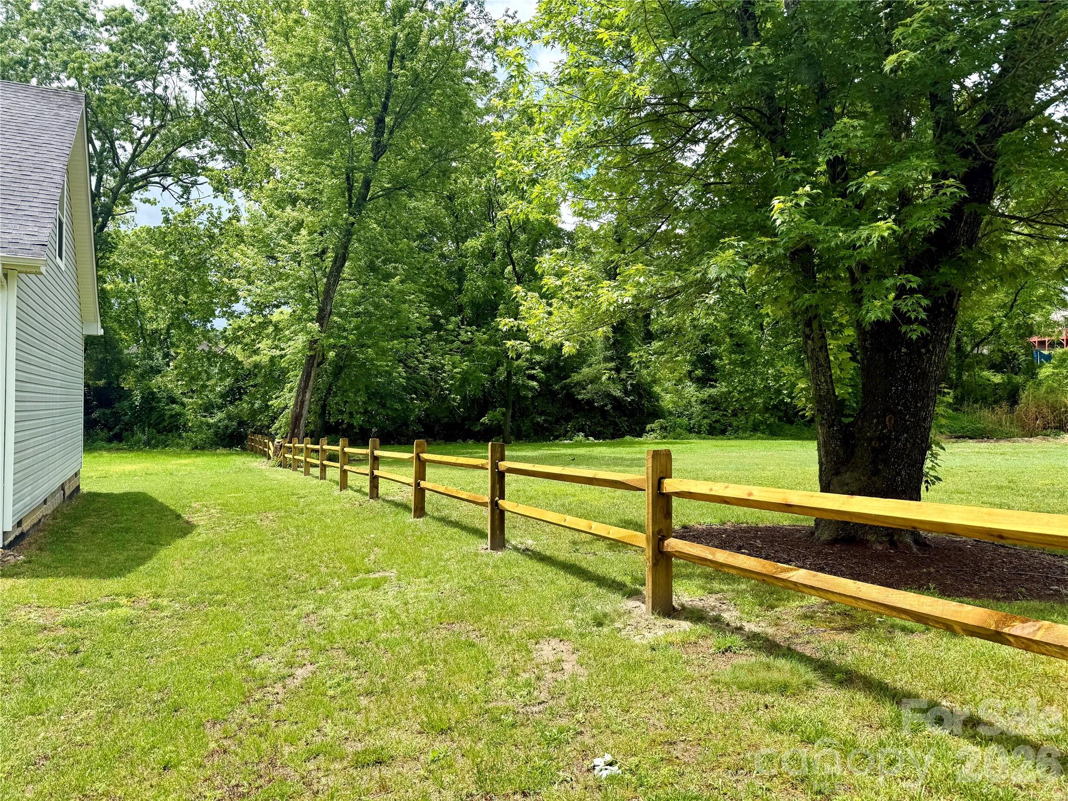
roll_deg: -0.8
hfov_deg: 71.6
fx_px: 740
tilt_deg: +0.0
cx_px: 534
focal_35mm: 24
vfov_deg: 56.8
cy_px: 400
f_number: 1.78
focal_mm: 6.76
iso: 80
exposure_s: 1/2110
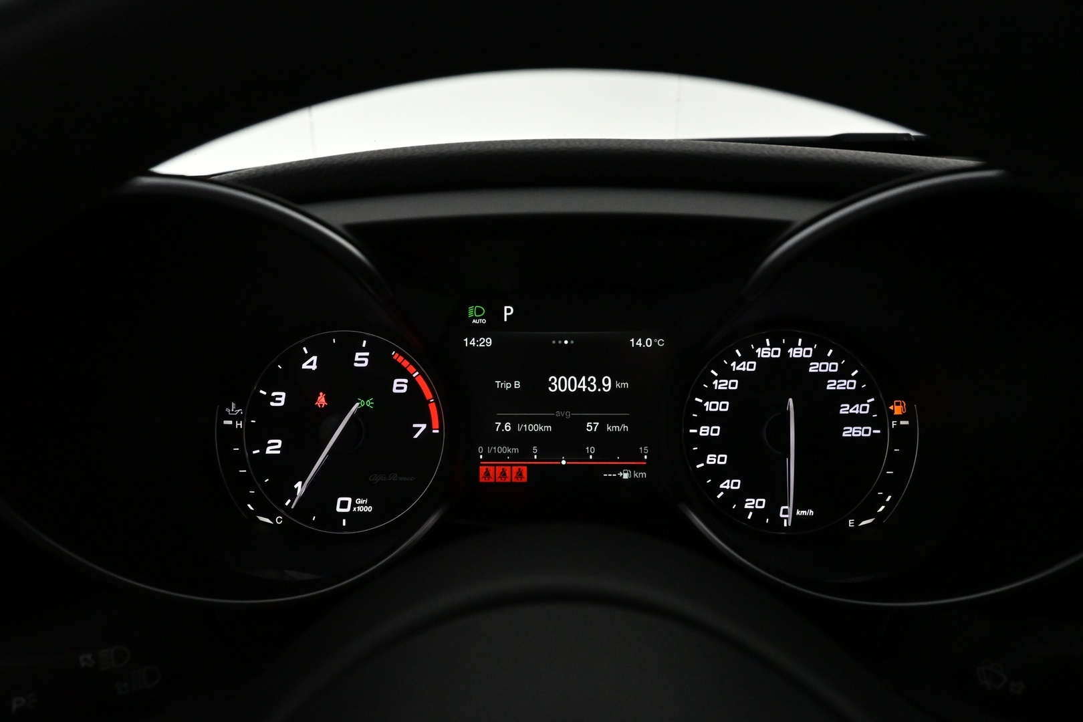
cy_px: 361
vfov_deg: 53.1
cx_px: 542
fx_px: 722
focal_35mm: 24
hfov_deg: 73.7
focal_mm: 16
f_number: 5.6
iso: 4000
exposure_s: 1/125
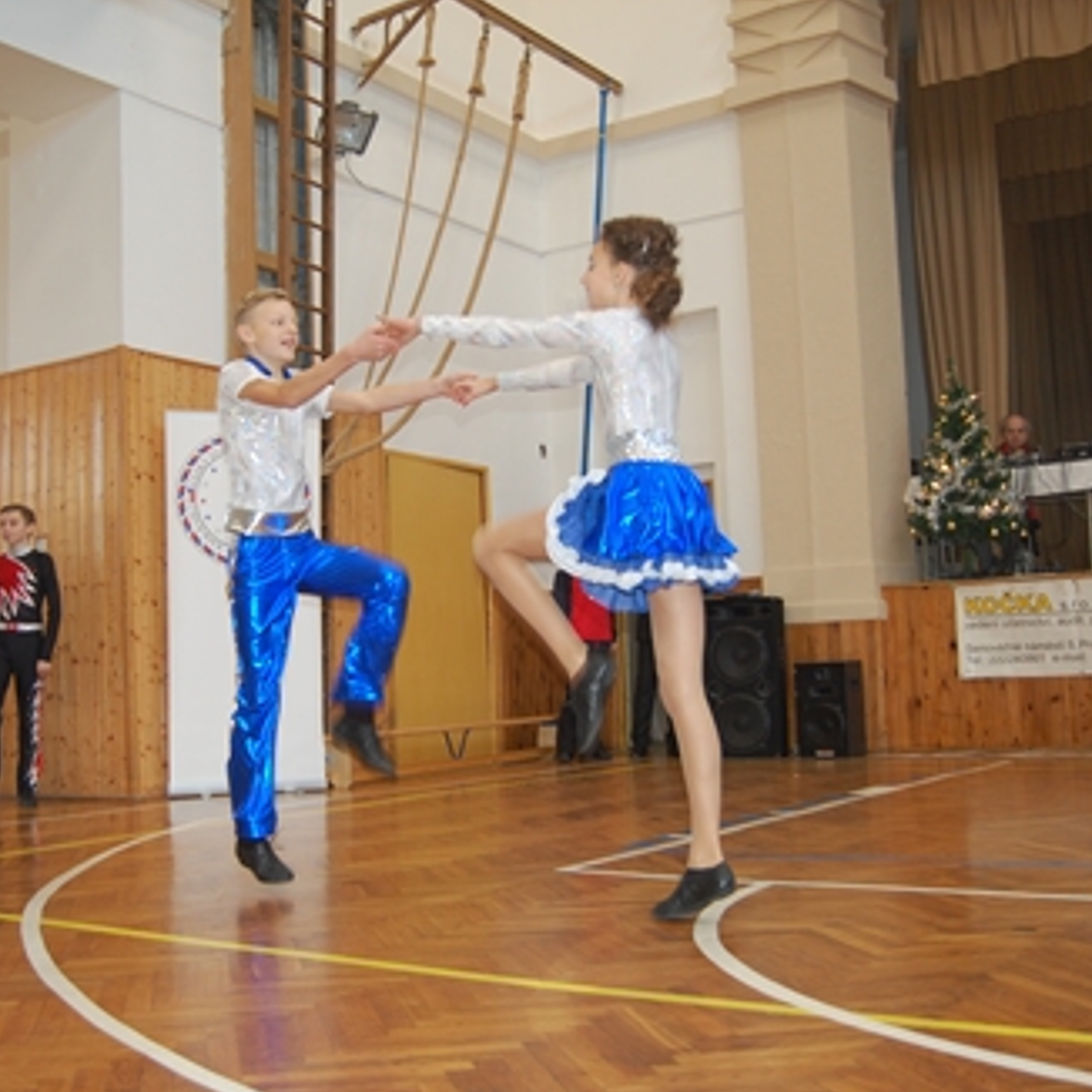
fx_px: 1392
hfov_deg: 42.5
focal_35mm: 39
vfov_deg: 42.8
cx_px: 405
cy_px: 546
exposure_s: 1/60
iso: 400
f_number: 3.8
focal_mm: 20
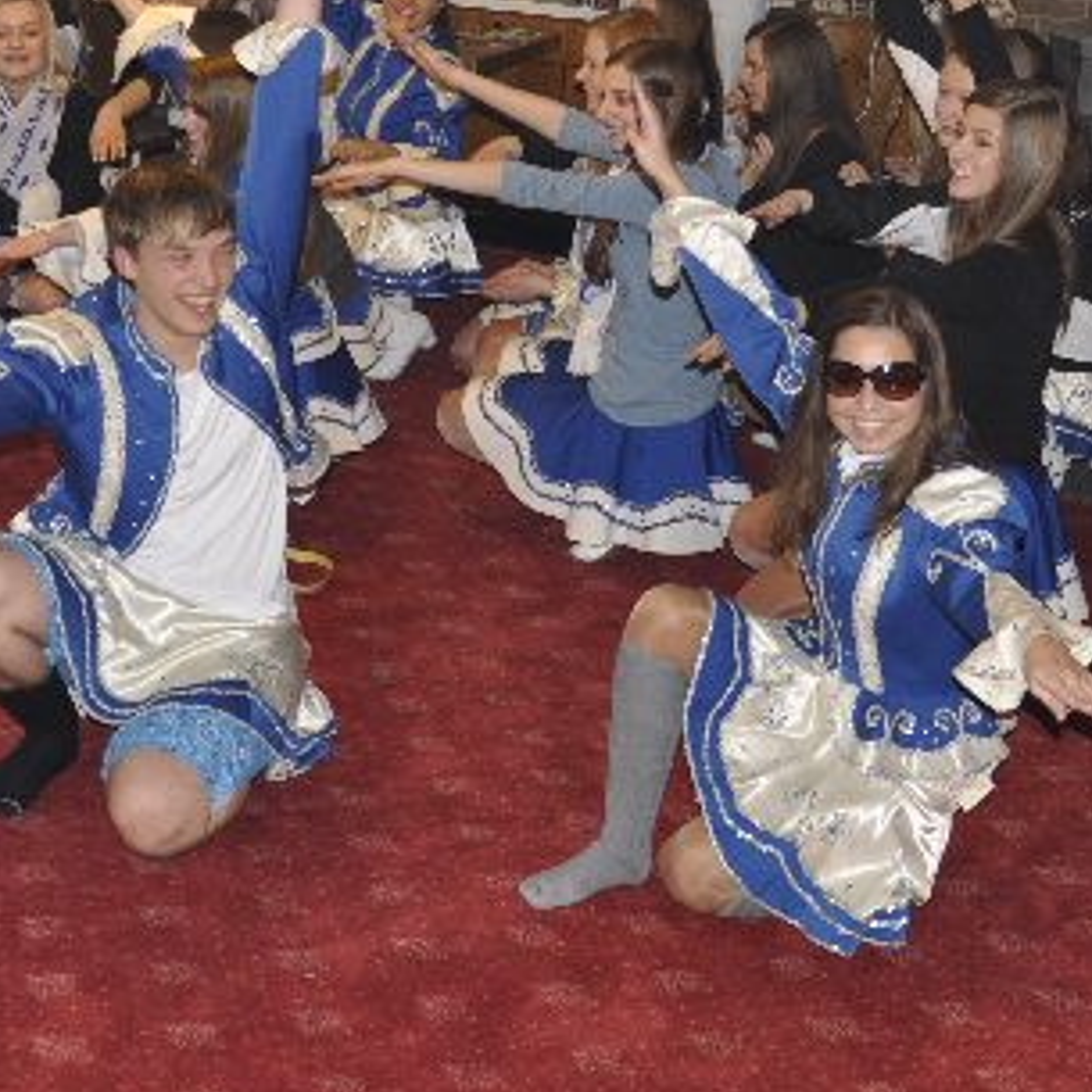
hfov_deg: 24.6
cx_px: 483
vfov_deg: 24.3
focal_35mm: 70
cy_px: 252
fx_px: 2502
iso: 400
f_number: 3.8
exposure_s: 1/60
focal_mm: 21
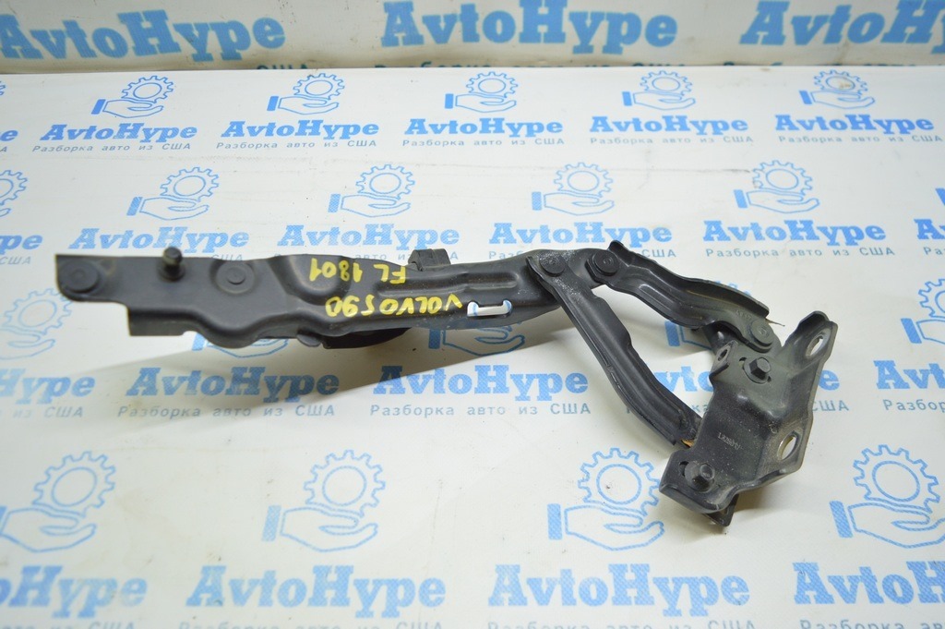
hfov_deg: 67.4
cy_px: 314
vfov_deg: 47.9
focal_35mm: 27
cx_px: 472
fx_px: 708
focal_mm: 18
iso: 400
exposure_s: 1/40
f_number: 3.5
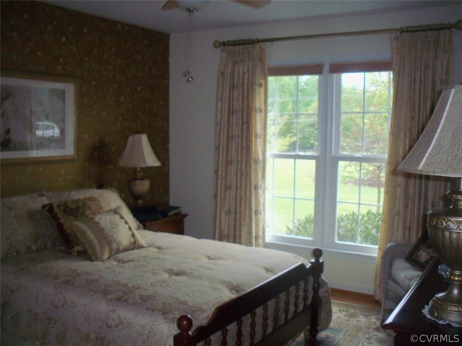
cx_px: 231
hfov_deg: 49.0
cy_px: 173
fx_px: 507
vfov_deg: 37.7
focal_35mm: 38
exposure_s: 1/60
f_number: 3.5
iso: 400
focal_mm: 6.3
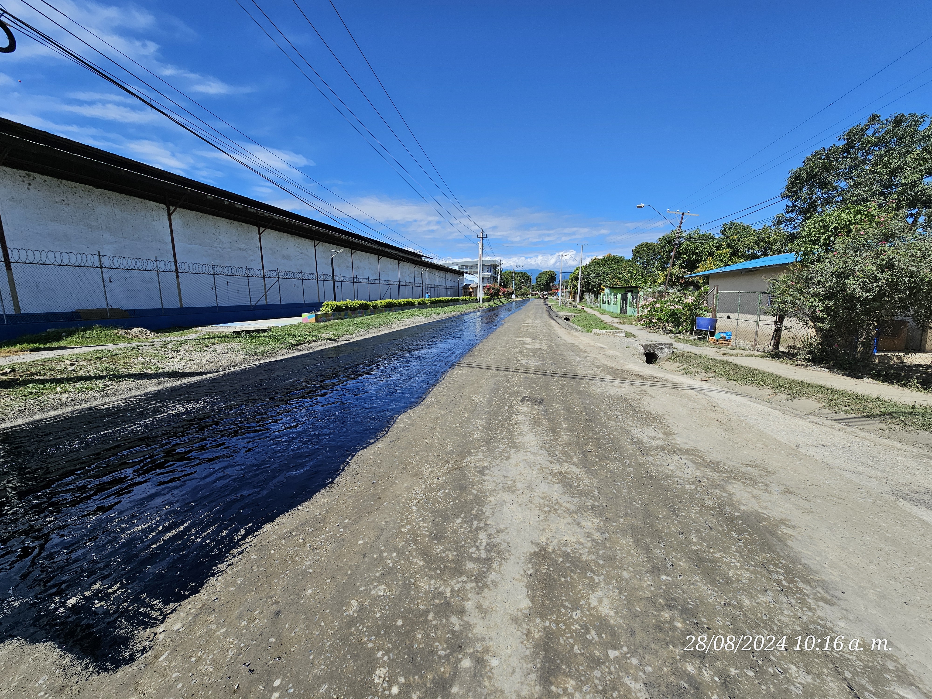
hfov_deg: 106.2
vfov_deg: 89.9
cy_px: 350
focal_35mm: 13
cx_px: 466
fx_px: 350
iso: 50
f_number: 2.2
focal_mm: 2.2
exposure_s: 1/2905
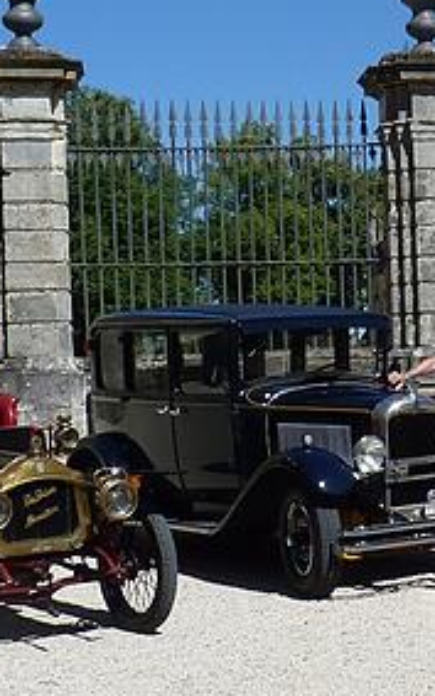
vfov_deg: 23.8
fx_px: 1649
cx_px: 641
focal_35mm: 87
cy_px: 347
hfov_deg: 14.1
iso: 80
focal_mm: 5.2
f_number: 5.6
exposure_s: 1/400
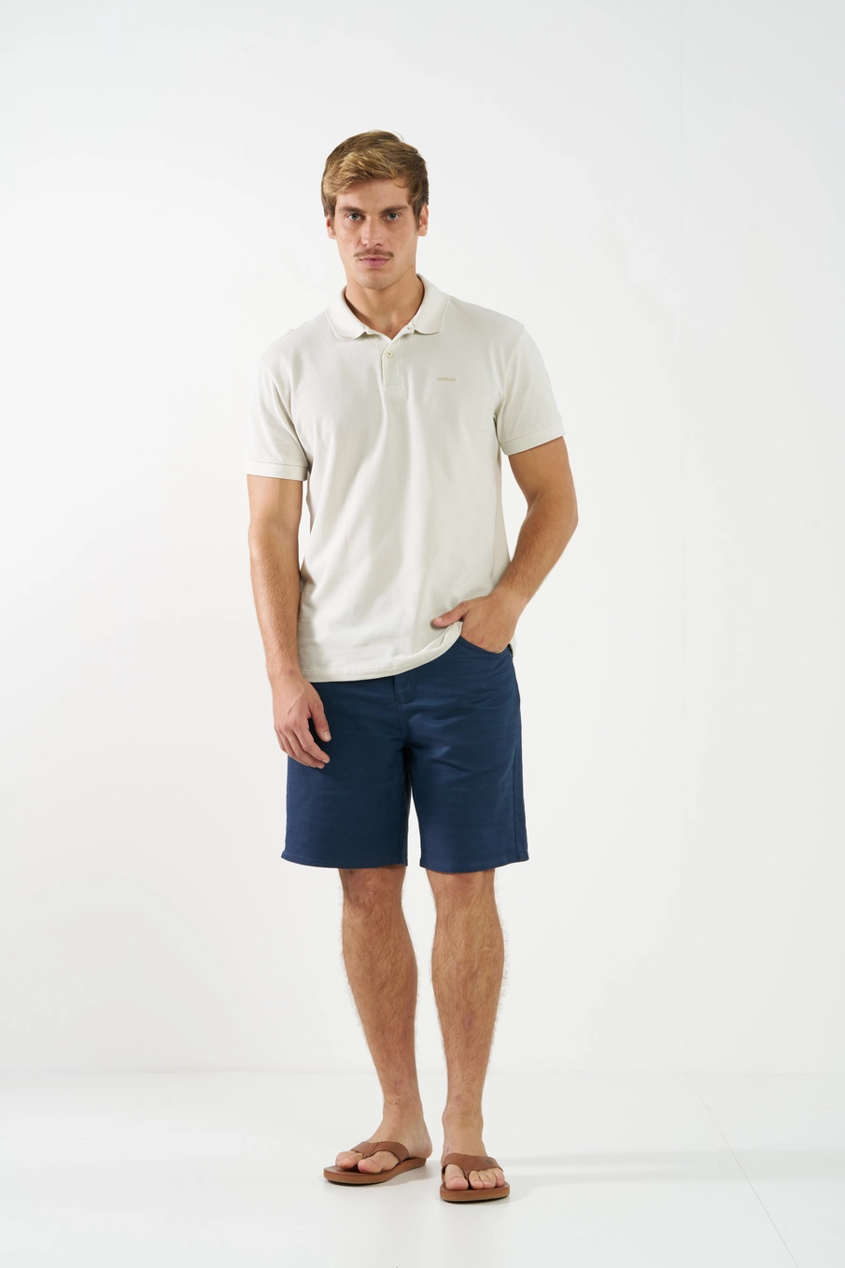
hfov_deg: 19.5
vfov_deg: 28.8
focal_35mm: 70
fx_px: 2465
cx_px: 422
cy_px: 634
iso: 400
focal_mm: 70
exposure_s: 1/125
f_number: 11
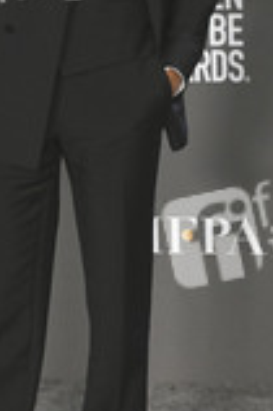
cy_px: 96
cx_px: 60
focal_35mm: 228
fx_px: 2599
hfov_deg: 6.0
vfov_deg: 9.0
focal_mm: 90
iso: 6400
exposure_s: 1/320
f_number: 8
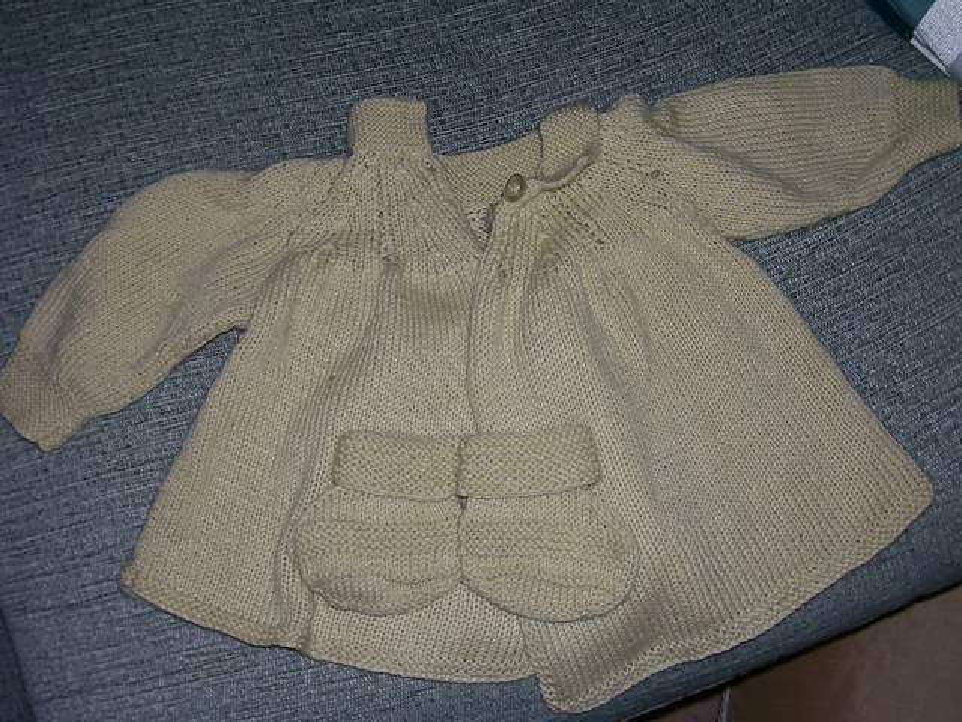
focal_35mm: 42
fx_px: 1167
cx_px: 481
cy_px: 361
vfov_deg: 34.3
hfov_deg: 44.8
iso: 80
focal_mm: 7
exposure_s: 1/60
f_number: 3
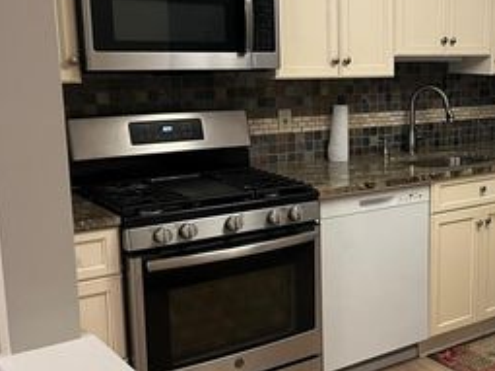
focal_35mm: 51
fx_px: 729
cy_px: 178
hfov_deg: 35.8
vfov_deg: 28.5
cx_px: 419
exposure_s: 1/60
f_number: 1.6
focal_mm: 5.1
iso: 125
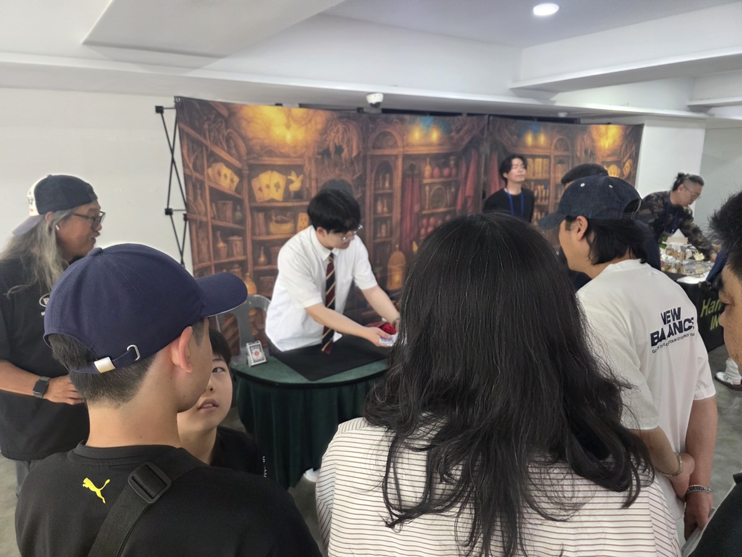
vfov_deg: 58.9
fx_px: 493
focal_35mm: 23
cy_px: 278
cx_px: 371
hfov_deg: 73.9
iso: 500
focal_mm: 6.3
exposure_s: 1/120
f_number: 1.7
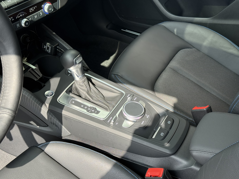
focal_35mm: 48
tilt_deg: -42.0
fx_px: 331
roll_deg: -1.1
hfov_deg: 39.7
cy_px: 90
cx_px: 120
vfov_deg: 30.3
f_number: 1.78
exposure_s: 1/631
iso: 100
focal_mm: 6.76
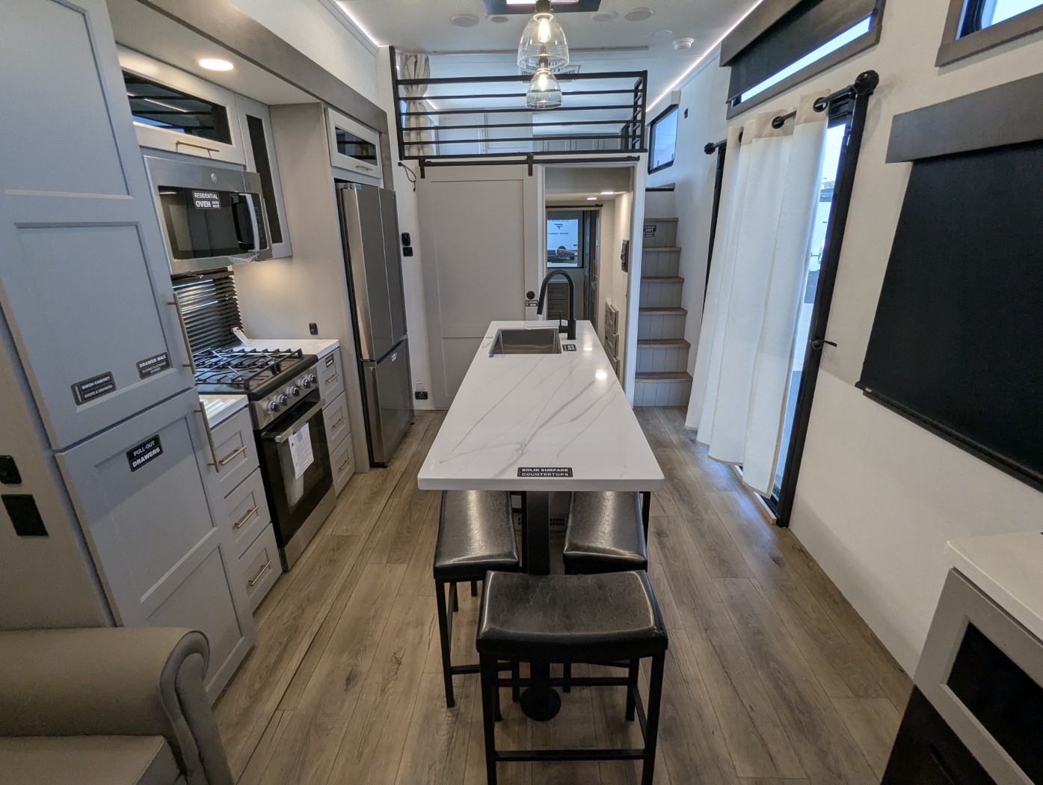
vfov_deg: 78.2
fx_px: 483
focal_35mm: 16
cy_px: 392
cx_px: 522
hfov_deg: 94.4
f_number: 2.2
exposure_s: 1/180
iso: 234
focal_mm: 2.35
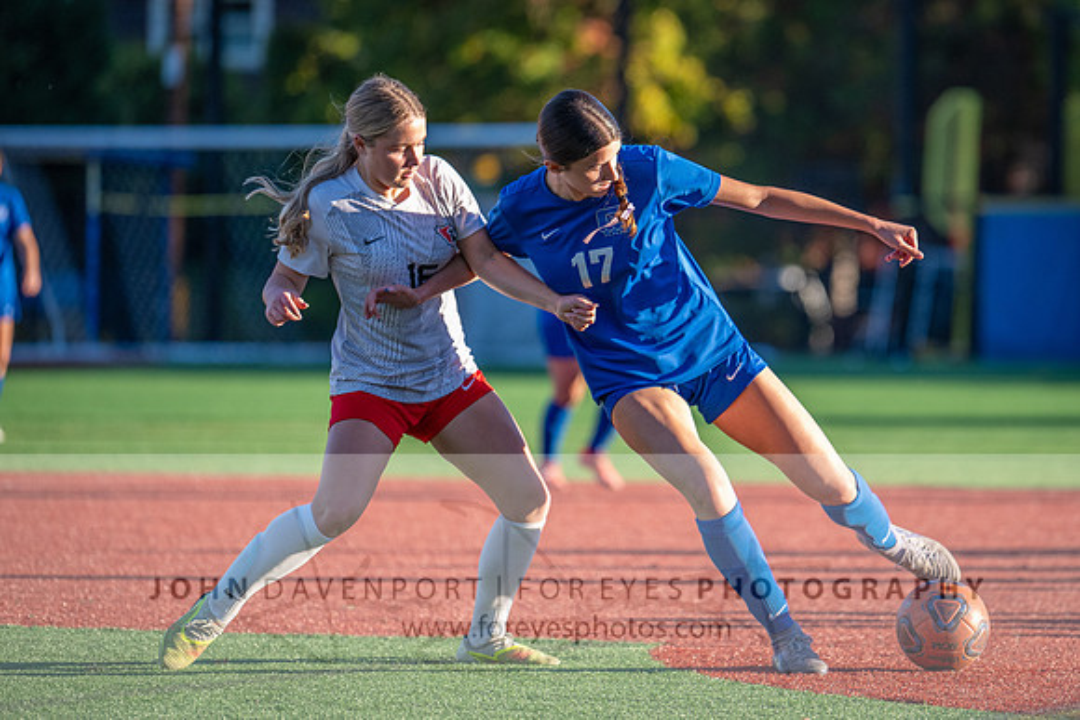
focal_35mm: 271
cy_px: 266
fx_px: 8117
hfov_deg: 7.6
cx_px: 674
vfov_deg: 5.1
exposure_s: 1/2500
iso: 800
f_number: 2.8
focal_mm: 200
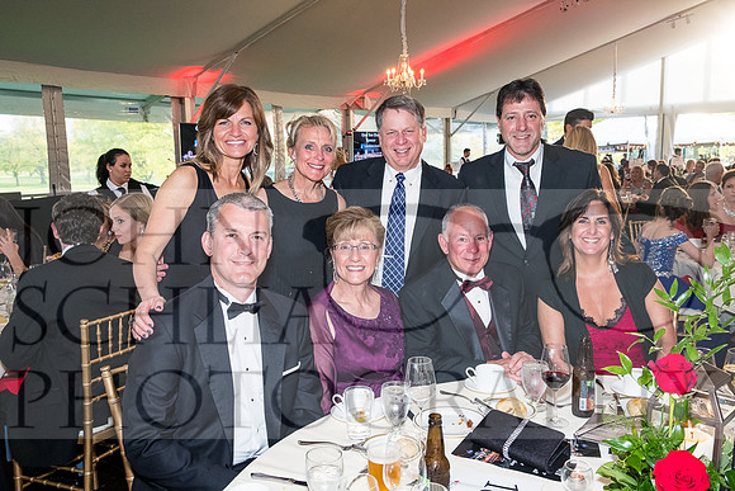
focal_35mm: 29
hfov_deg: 63.6
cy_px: 246
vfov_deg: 45.0
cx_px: 368
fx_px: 592
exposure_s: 1/80
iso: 1600
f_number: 5.6
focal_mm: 19.6
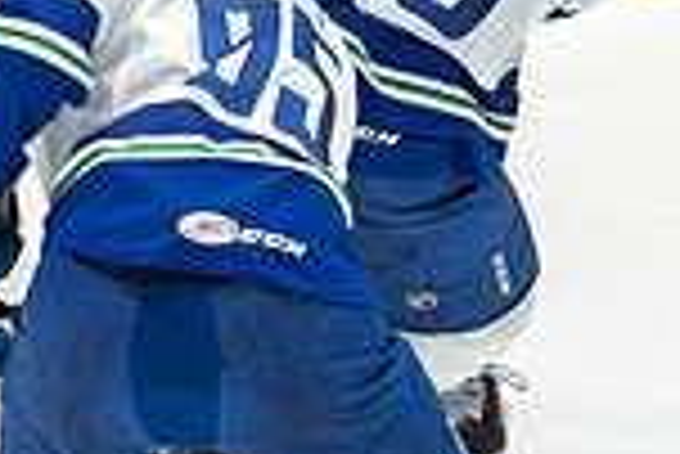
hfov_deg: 0.9
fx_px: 43599
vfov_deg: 0.6
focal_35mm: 2306
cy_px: -155
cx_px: 158
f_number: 4
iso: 1600
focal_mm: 600
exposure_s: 1/640
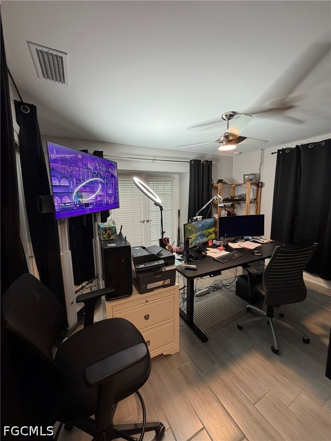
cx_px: 166
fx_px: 178
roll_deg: +0.7
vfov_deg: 102.1
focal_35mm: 14
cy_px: 220
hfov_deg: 85.7
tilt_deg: -8.3
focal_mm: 2.22
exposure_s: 1/60
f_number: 2.2
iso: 200
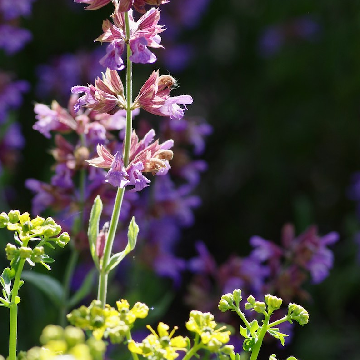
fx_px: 2271
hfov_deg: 9.1
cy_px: 132
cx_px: 180
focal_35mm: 193
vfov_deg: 9.1
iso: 400
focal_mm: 100
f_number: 4.5
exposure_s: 1/400
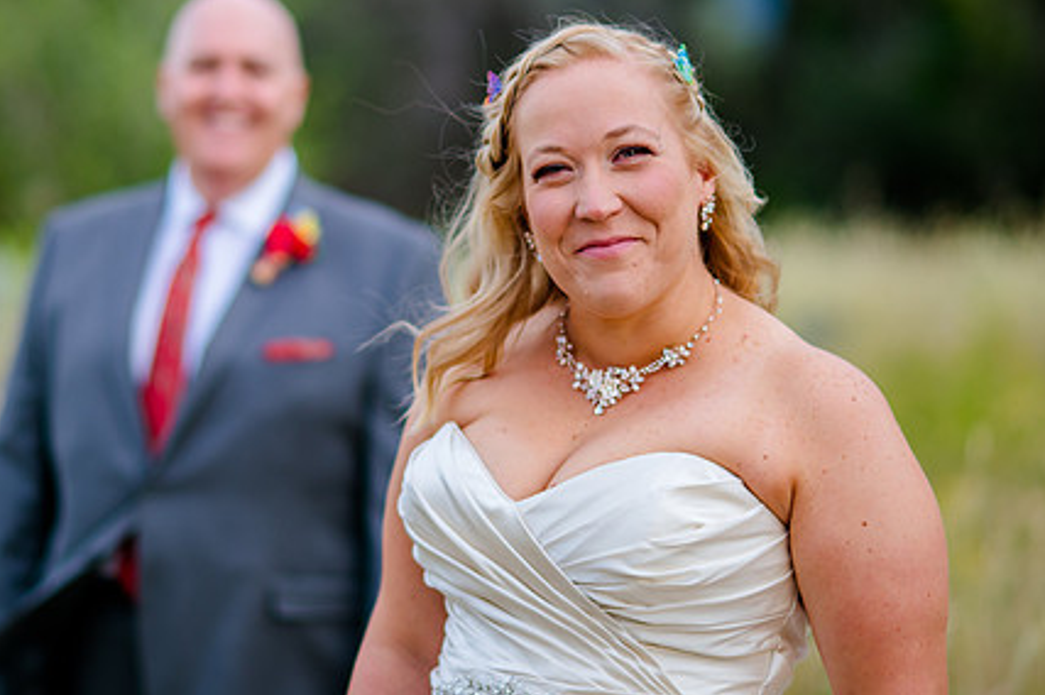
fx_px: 4525
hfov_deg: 13.2
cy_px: 268
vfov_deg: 8.8
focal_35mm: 156
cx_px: 410
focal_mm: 105
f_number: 2
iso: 125
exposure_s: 1/250
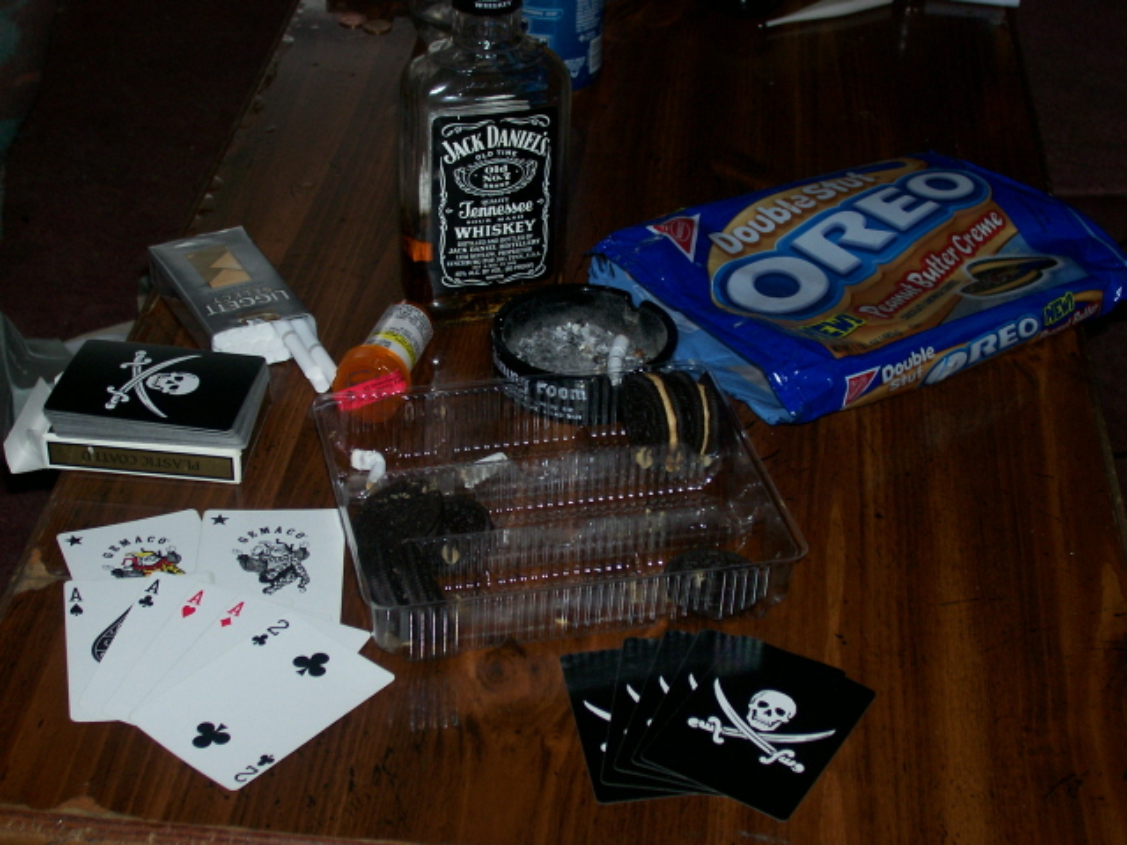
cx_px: 564
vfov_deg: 22.6
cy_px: 422
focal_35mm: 65
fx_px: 2116
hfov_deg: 29.8
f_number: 3.6
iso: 80
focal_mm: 10.8
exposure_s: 1/78.4
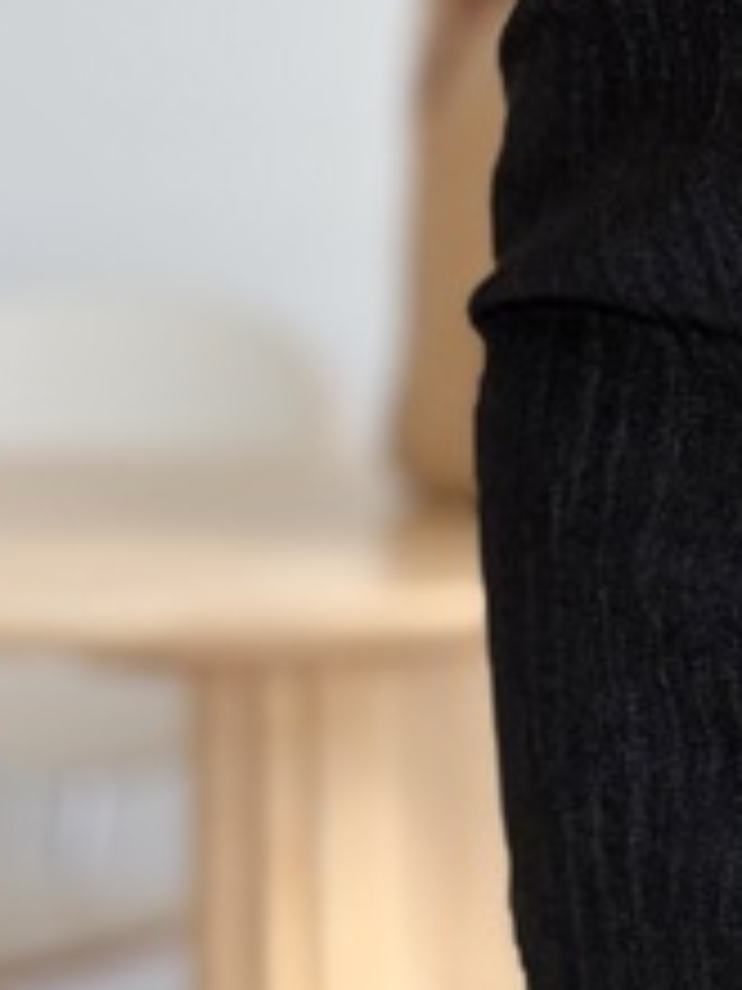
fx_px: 3372
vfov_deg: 16.6
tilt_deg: -2.6
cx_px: 1408
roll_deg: -0.8
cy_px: 315
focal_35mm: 118
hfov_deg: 11.5
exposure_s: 1/60
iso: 64
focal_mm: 5.96
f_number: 1.6
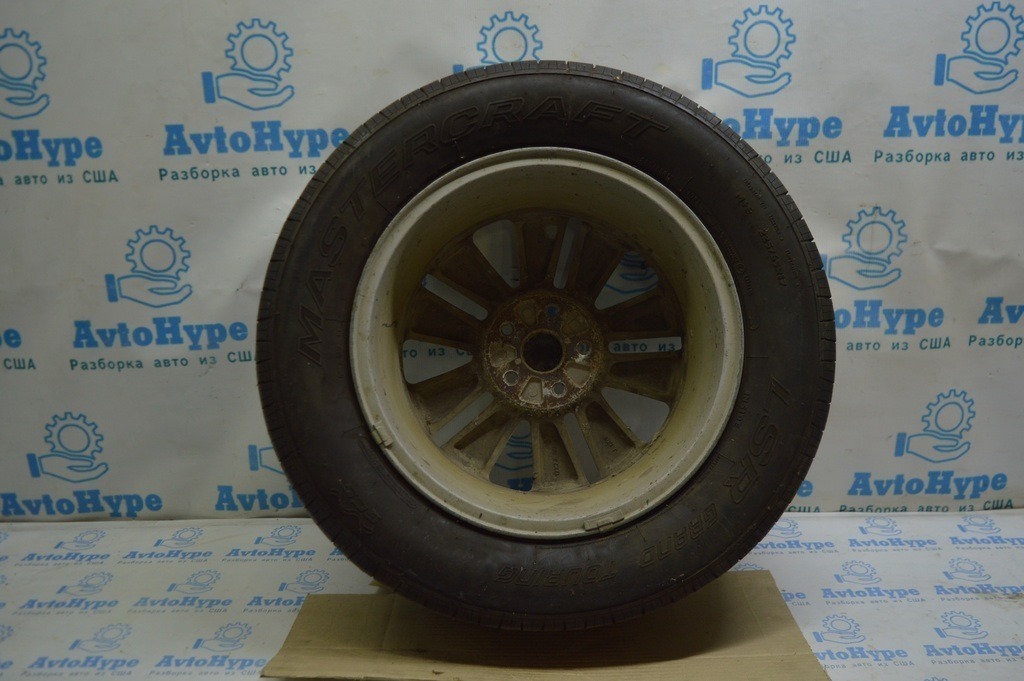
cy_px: 340
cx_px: 512
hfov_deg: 62.0
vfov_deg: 43.5
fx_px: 853
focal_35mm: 30
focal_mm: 20
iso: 400
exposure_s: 1/125
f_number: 3.8
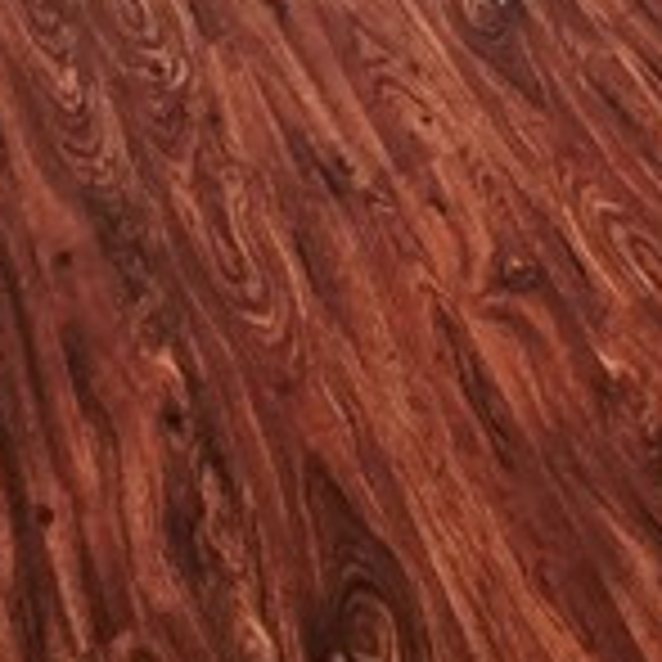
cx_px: 941
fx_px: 1731
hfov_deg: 19.4
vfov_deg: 14.1
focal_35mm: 80
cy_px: -968
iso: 40
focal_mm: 2.2
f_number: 1.9
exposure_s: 1/53.5
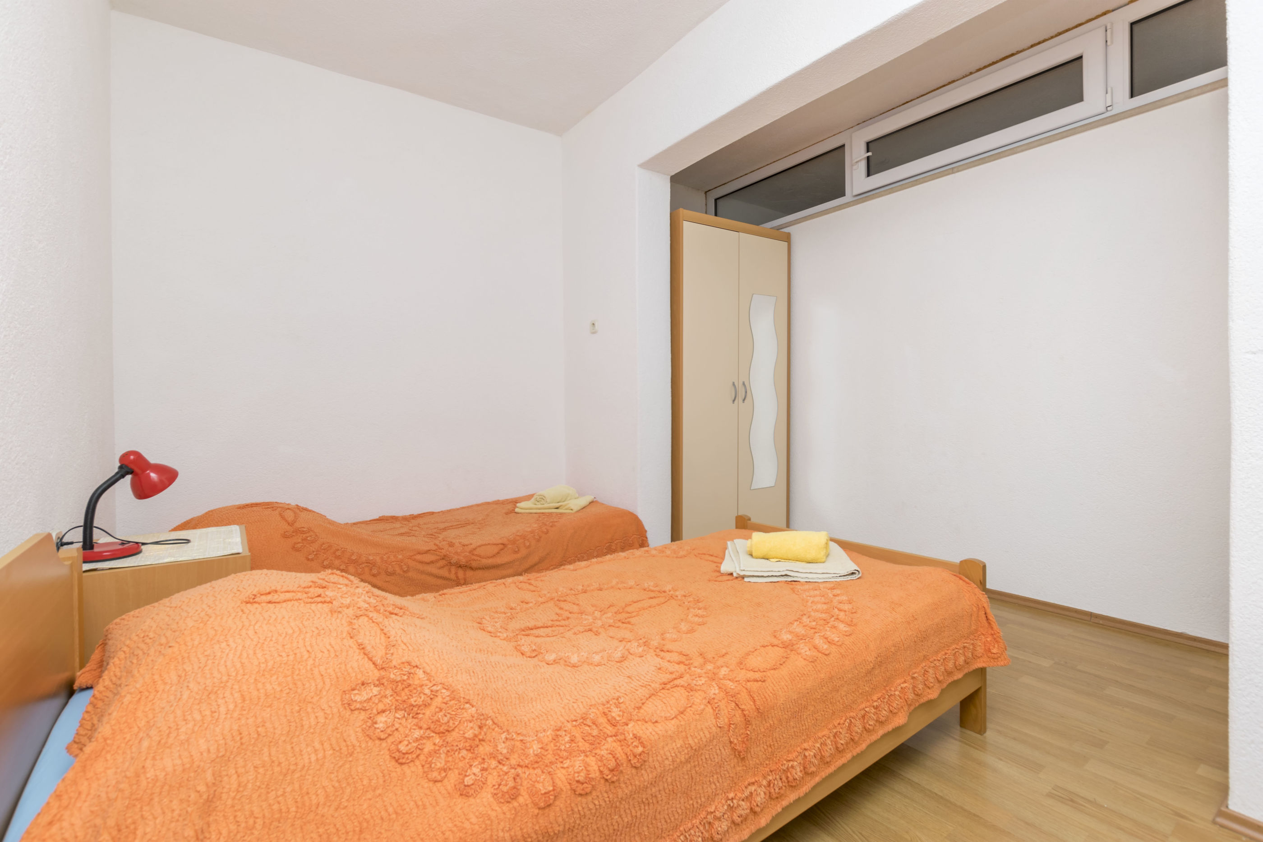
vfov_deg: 72.1
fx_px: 579
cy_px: 421
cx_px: 632
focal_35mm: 16
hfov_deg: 95.0
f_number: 8
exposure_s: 1/160
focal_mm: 11
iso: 100
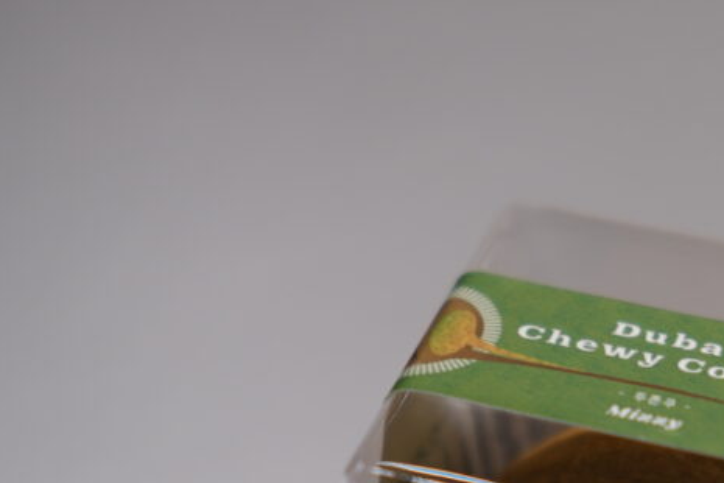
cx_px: 648
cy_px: 518
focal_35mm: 114
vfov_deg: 11.8
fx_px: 2292
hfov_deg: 17.7
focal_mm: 35
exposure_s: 1/125
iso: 250
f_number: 2
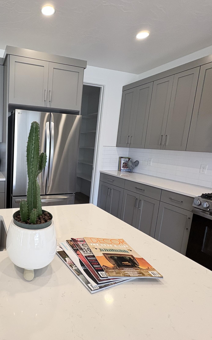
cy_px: 171
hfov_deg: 54.0
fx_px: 185
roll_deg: -2.4
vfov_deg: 85.1
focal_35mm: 20
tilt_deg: -8.5
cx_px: 32
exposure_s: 1/120
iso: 160
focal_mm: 2.22
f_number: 2.2
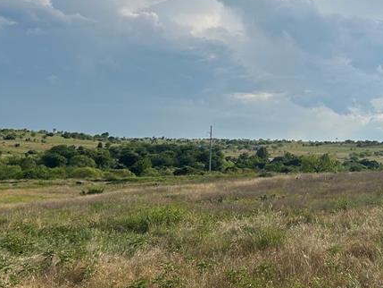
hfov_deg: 30.2
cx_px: 323
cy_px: 151
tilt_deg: +0.5
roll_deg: -2.5
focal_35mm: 62
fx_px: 686
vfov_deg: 23.7
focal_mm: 5.7
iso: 50
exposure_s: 1/6993
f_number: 1.5
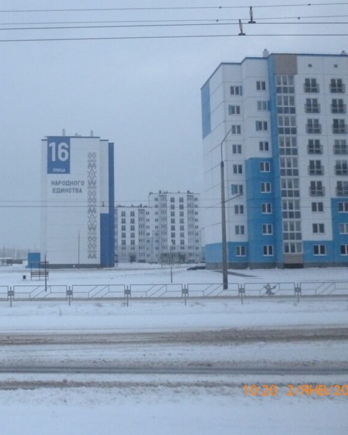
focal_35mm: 39
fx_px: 502
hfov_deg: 37.4
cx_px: 95
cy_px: 204
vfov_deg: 46.8
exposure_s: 1/200
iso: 800
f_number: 9
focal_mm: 5
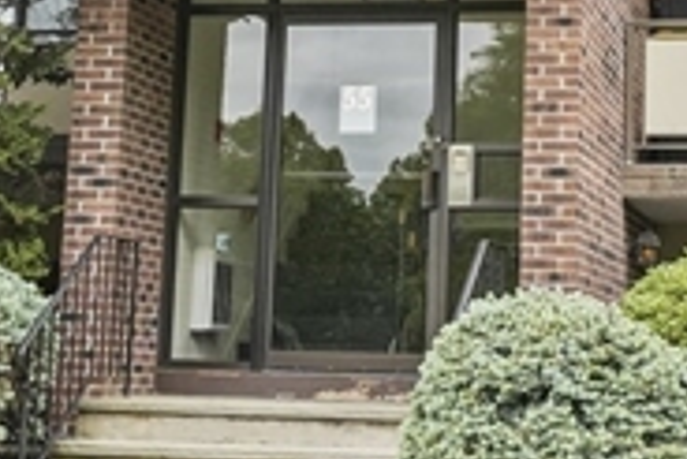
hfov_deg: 20.3
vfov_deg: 13.5
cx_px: 463
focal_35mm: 100
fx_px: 1910
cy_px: -6
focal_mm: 12
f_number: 8
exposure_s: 1/13
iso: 400
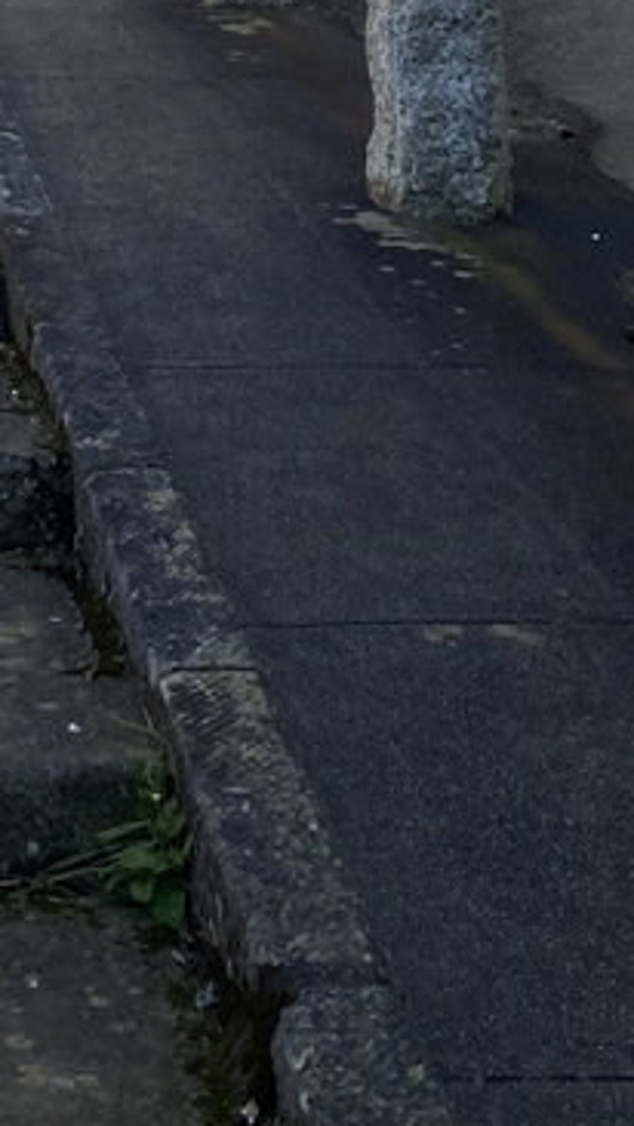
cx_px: -388
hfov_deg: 11.5
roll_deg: -0.4
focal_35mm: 100
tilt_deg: +8.1
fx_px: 2987
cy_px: -437
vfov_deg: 19.3
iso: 20
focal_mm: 3.99
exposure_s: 1/1473
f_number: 1.8
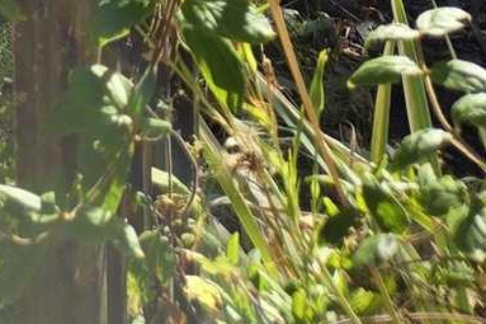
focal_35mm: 144
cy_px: -914
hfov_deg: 12.3
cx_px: -544
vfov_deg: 7.3
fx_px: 1943
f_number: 1.8
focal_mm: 5.4
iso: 25
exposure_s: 1/1269
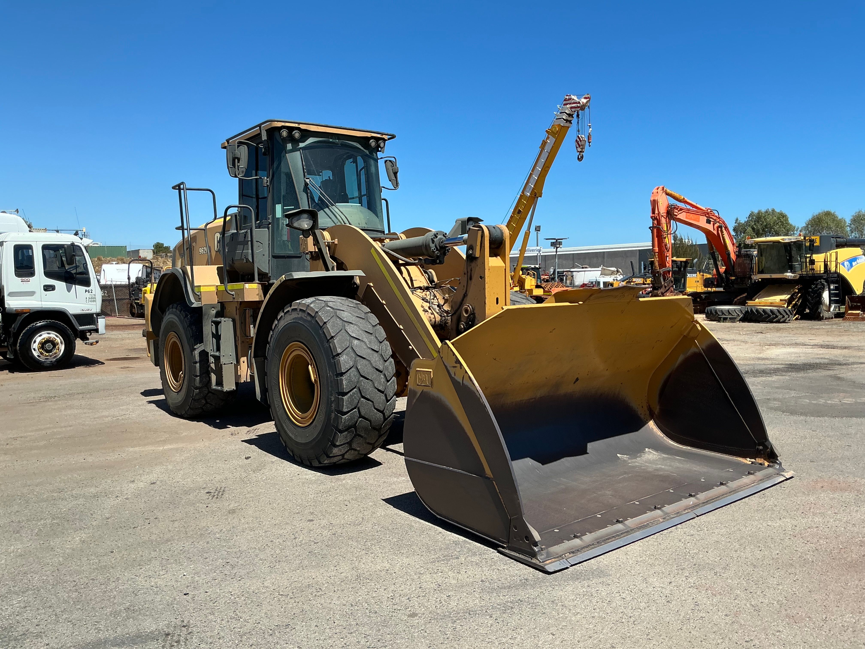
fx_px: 700
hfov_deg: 63.4
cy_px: 324
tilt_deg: -3.5
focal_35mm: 28
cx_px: 432
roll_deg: +1.6
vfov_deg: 49.7
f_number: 1.8
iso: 25
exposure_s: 1/1534
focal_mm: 3
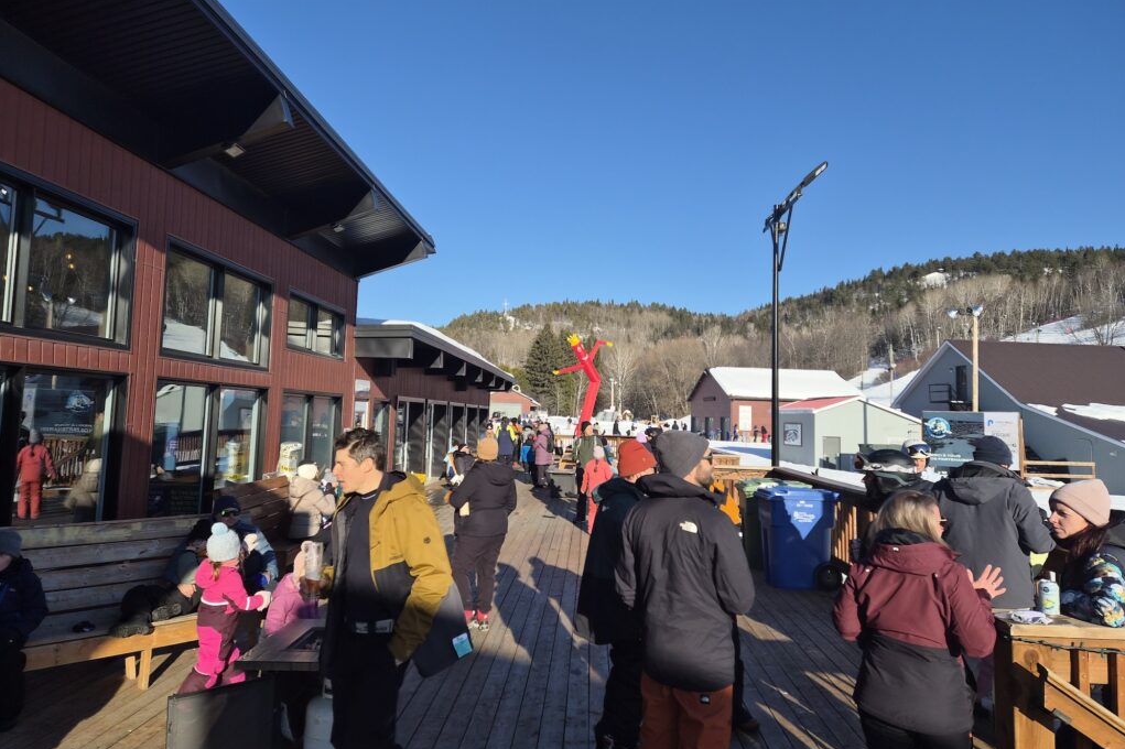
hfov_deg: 73.8
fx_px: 750
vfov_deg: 53.0
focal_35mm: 24
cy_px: 346
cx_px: 563
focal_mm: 5.4
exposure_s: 1/5888
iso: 80
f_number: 1.8
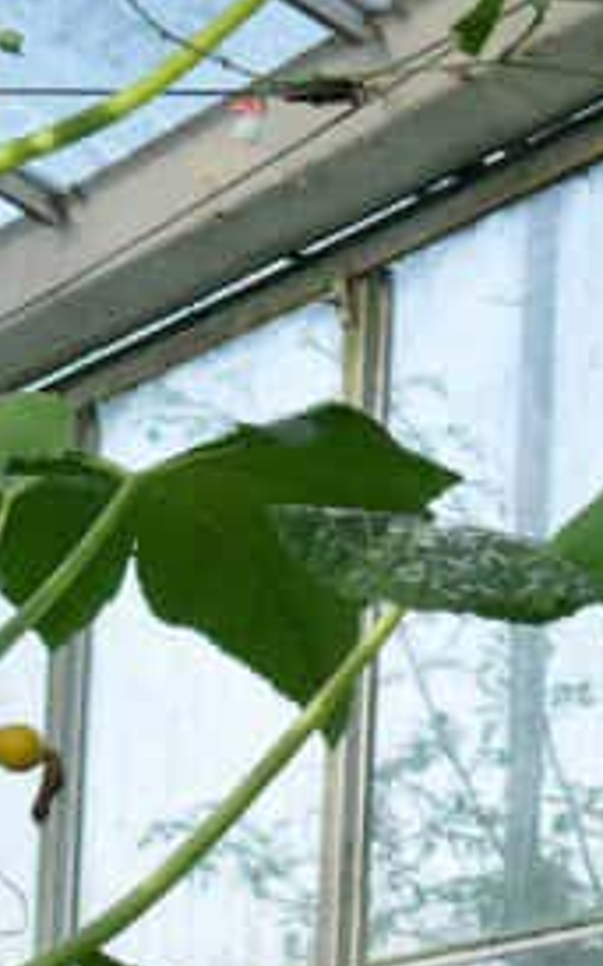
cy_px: 1068
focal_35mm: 238
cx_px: -143
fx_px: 6265
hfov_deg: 5.5
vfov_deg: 8.7
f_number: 4
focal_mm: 30
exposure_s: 1/250
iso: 200
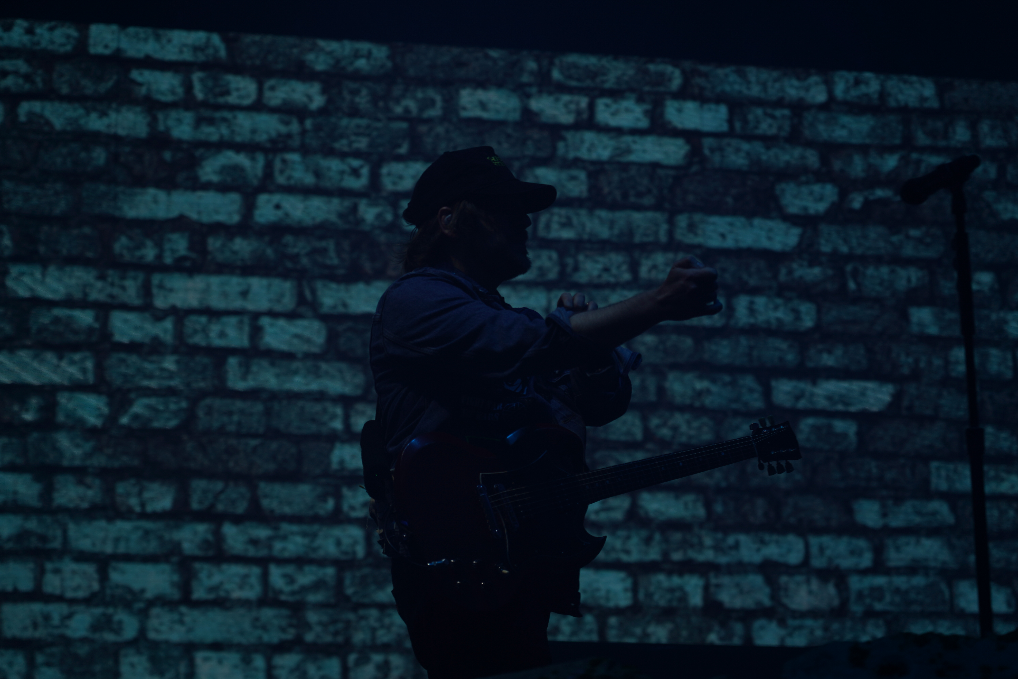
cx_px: 509
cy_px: 340
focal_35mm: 105
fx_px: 2969
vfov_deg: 13.0
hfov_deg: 19.5
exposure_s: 1/160
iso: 100
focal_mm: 105
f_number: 4.5
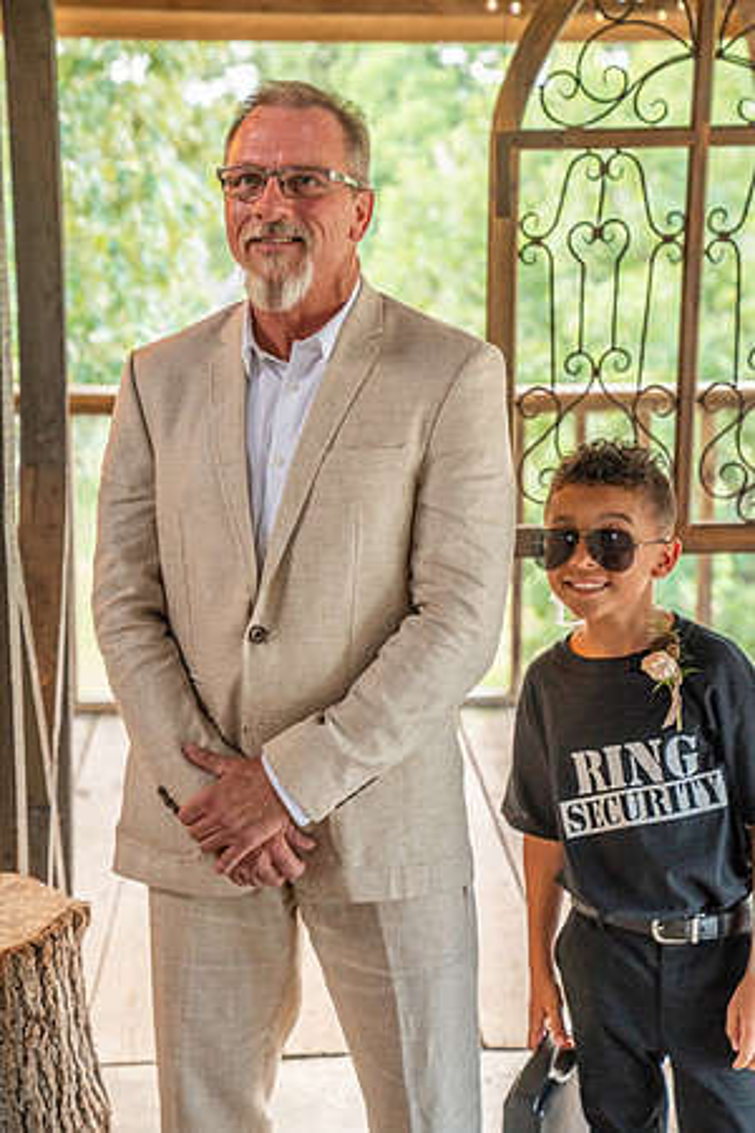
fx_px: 2202
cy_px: 566
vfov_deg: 28.8
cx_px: 378
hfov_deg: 19.5
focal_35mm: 70
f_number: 4.5
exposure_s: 1/160
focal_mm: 70
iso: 3200
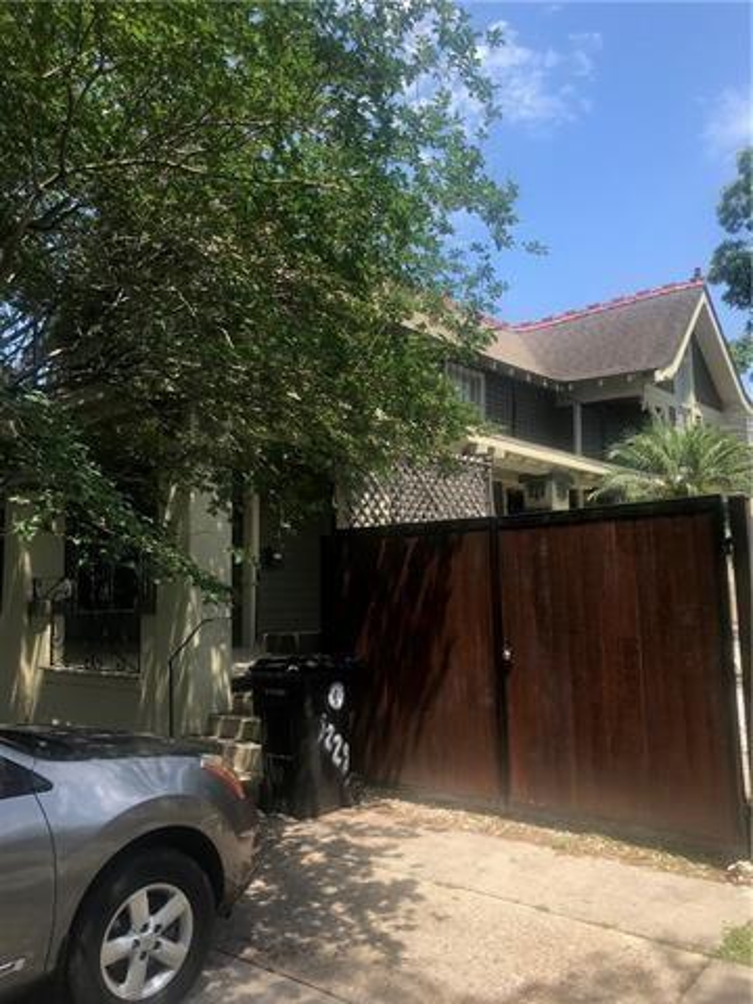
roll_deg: +0.6
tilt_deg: +5.7
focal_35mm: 28
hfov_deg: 49.7
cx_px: 376
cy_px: 502
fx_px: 812
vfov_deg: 63.4
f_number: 1.8
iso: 20
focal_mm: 3.99
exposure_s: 1/818
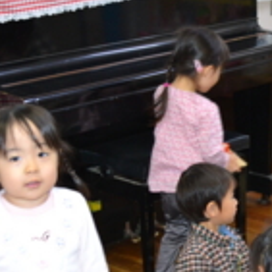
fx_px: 935
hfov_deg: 16.0
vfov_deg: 16.5
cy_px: 163
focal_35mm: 105
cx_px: 307
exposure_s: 1/60
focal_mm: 29
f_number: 4.5
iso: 1100
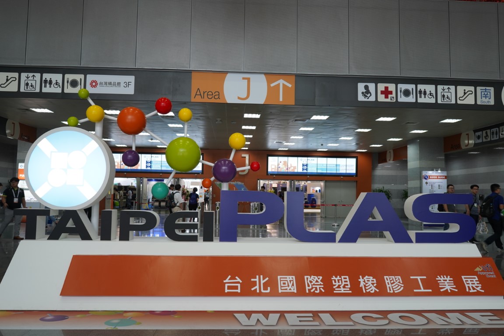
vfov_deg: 46.4
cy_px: 168
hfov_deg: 65.5
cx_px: 252
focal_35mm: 28
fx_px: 392
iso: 500
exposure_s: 1/50
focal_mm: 28
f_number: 5
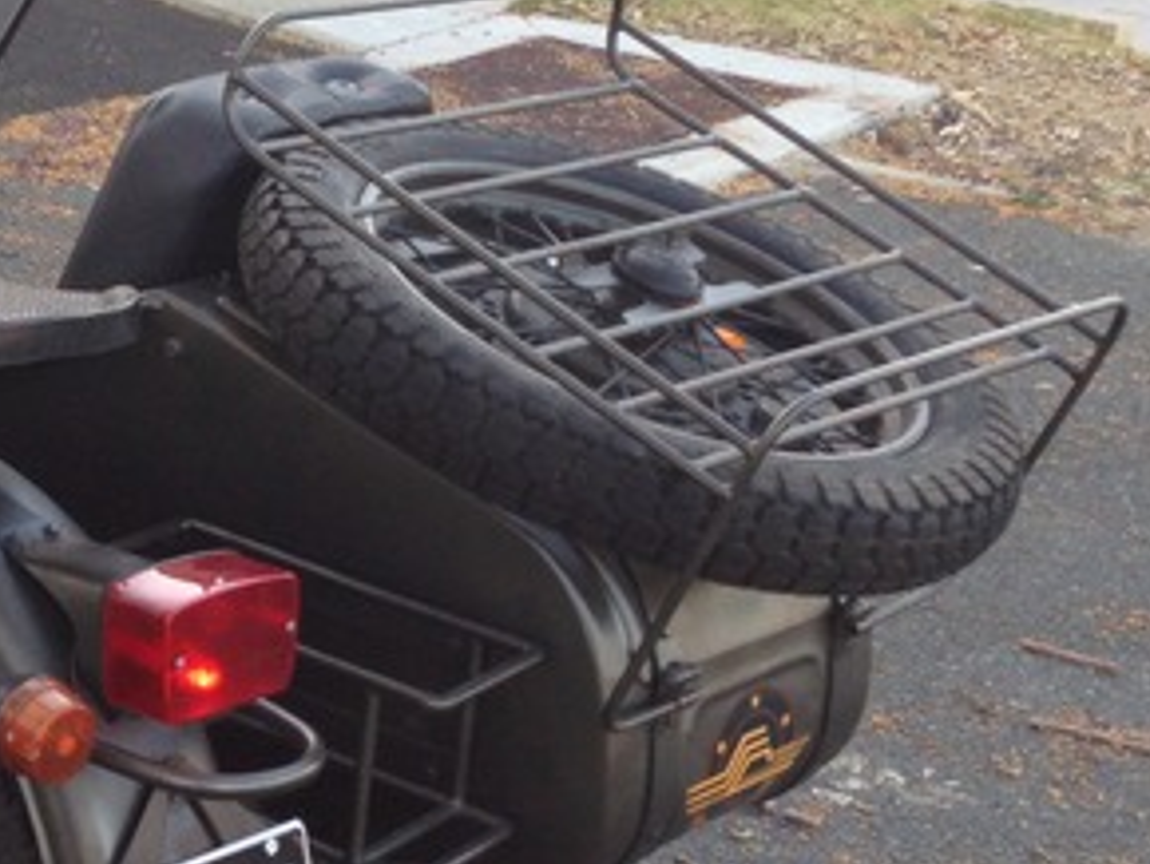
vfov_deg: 16.2
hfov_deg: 20.2
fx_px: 3026
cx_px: -206
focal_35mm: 91
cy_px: 535
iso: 50
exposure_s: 1/120
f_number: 2.4
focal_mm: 4.13
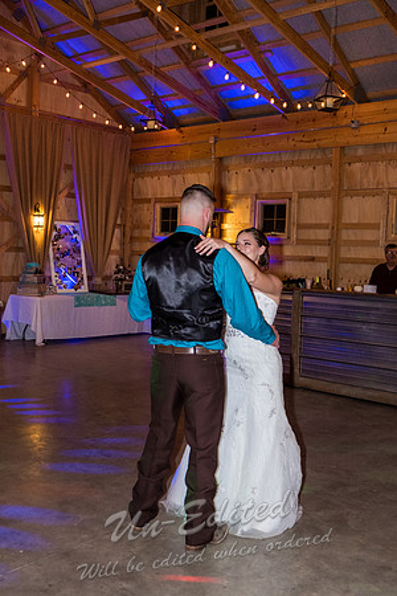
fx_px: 629
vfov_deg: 50.7
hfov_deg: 35.1
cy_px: 298
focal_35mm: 38
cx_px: 198
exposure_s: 1/200
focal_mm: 25.4
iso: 1600
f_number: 3.2
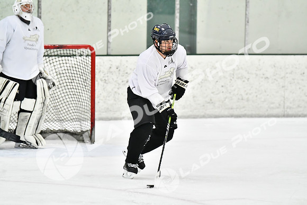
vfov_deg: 7.3
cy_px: 102
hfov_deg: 11.0
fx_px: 1599
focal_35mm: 188
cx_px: 154
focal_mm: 125
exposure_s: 1/1600
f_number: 2.8
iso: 6400
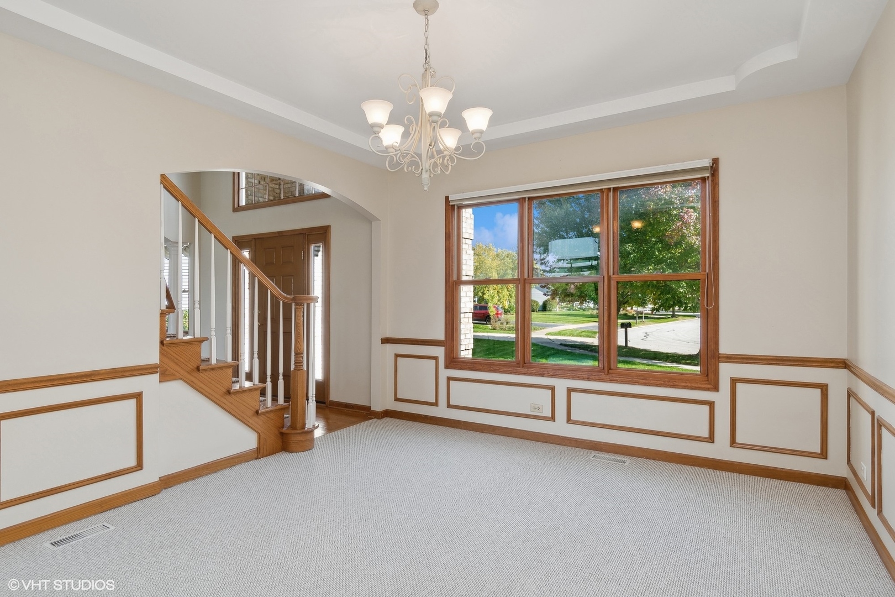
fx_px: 447
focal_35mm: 18
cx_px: 448
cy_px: 298
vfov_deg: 67.4
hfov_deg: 90.0
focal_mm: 12
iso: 250
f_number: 8
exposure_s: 1/15
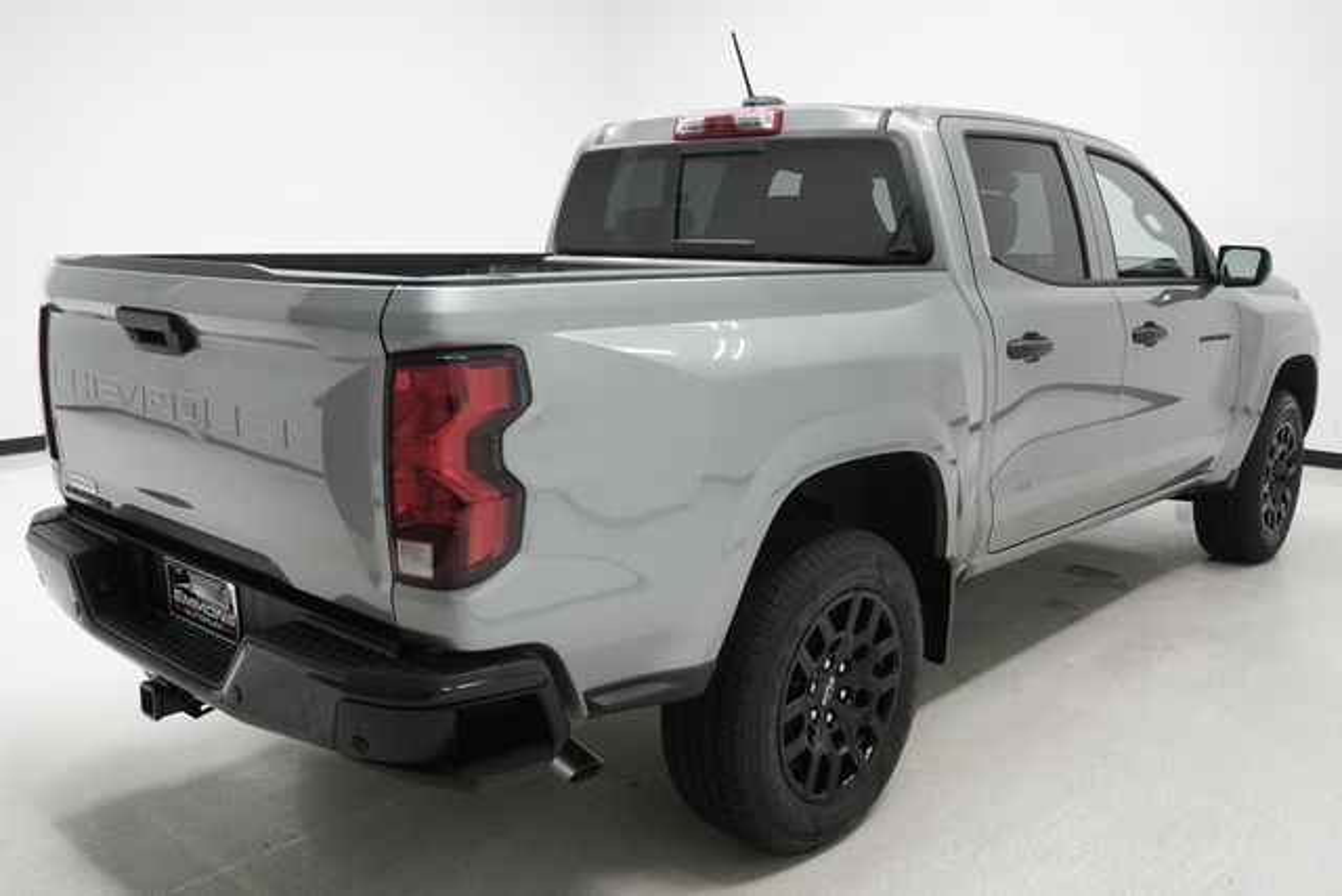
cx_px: 671
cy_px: 448
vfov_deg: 42.3
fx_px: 1156
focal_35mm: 31
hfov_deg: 60.3
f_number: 5.6
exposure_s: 1/200
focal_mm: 21
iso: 1000
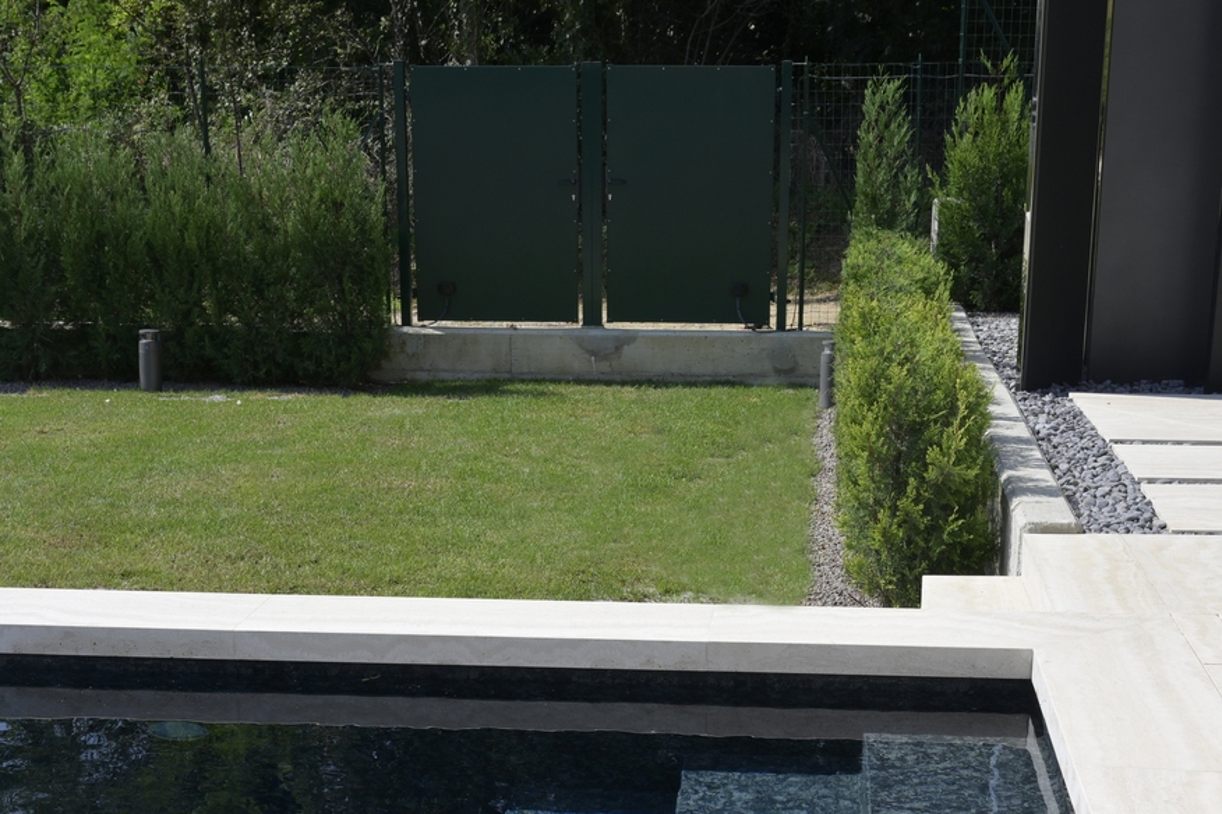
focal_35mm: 62
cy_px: 746
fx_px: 2102
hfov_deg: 32.4
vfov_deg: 21.4
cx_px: 625
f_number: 9
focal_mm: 33.5
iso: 100
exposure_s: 1/320
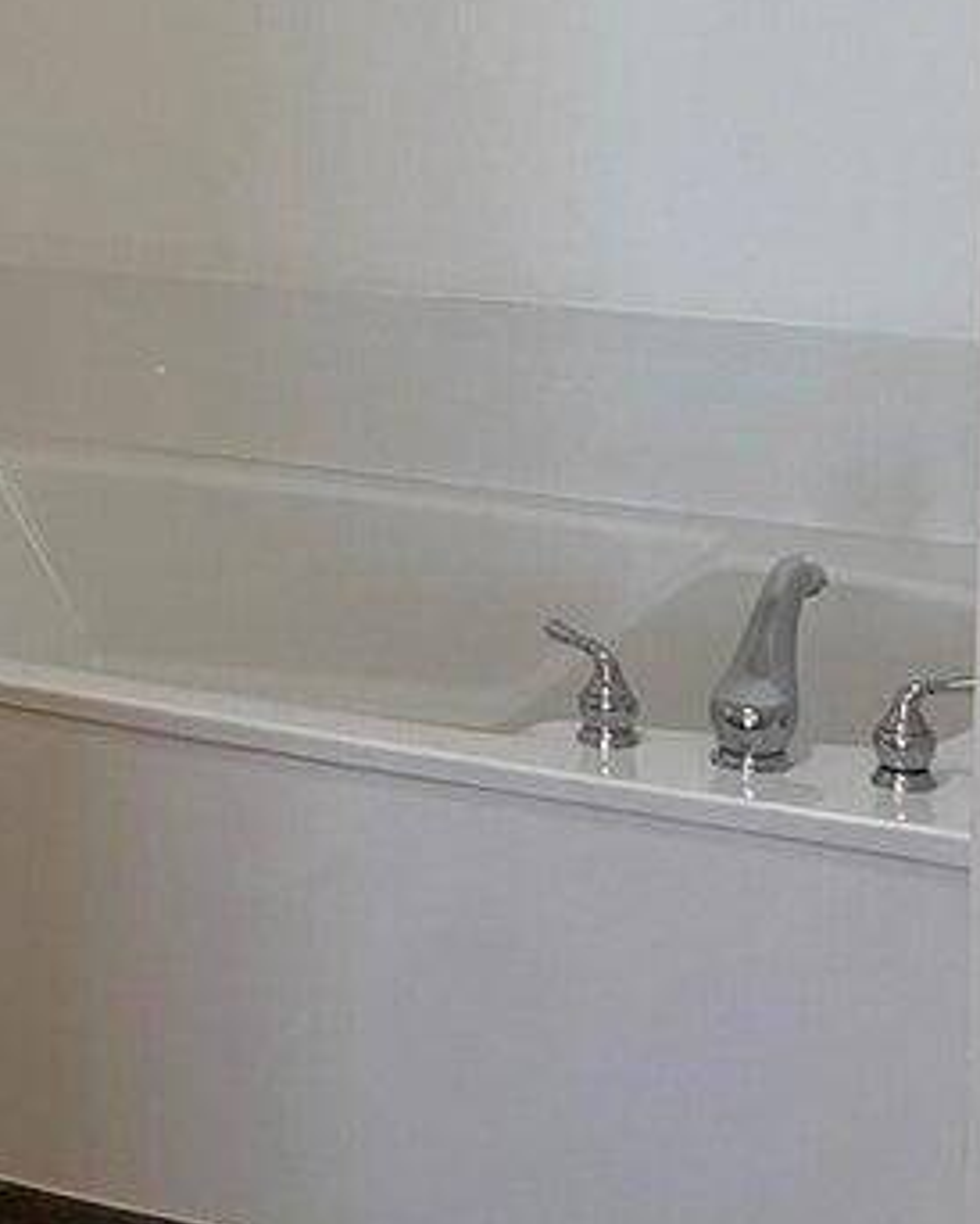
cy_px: 89
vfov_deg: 24.2
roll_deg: +1.8
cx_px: -7
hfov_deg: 19.6
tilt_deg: -5.0
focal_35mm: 76
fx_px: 2753
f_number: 1.8
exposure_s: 1/60
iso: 100
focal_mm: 4.25
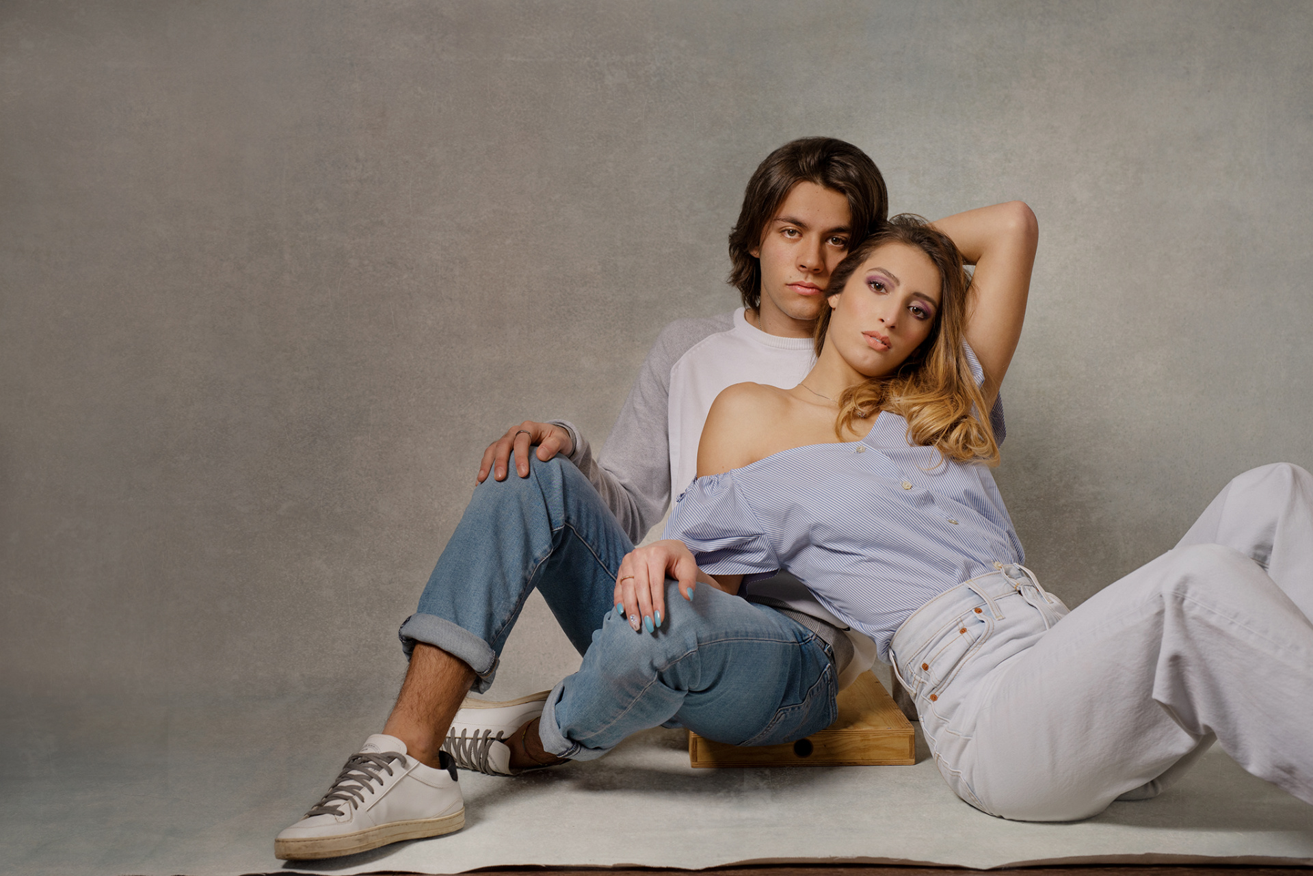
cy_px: 438
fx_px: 1824
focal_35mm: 50
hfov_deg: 39.6
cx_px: 656
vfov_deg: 27.0
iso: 100
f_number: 6.3
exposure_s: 1/250
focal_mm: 50
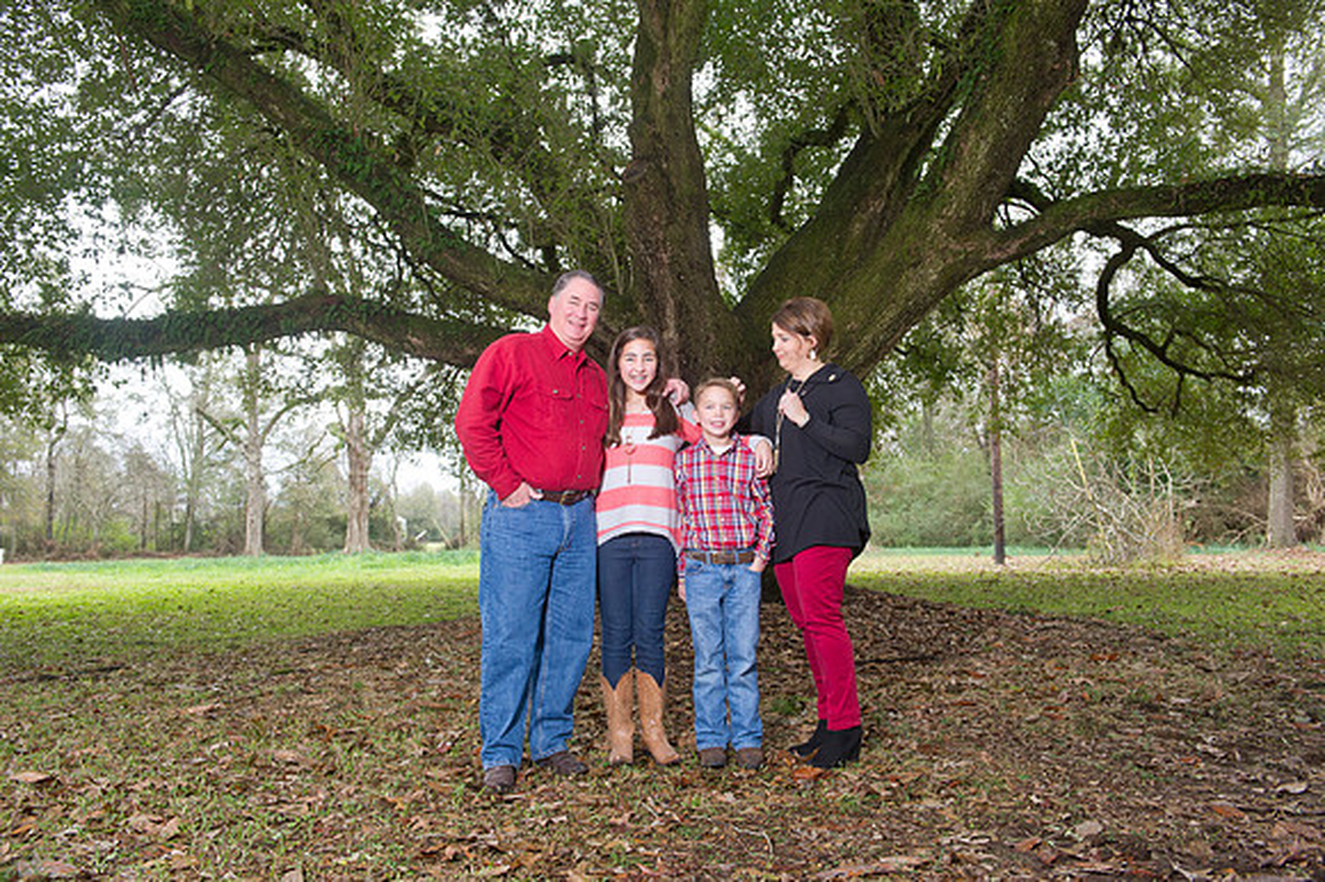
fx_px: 1177
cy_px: 441
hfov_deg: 58.7
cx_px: 662
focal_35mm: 32
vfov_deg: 41.1
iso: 800
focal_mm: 32
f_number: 5.6
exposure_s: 1/100
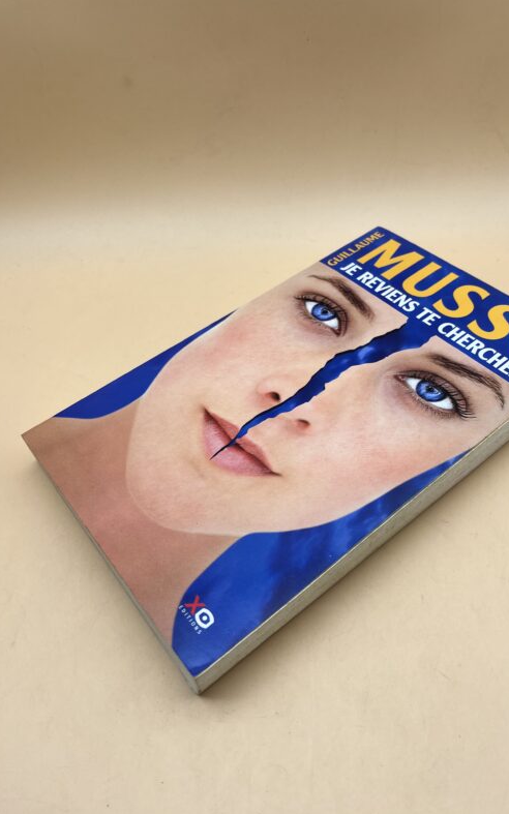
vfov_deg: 66.5
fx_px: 621
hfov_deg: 44.4
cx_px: 300
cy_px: 412
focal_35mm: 28
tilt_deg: -49.3
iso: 50
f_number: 1.6
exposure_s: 1/348
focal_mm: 5.1
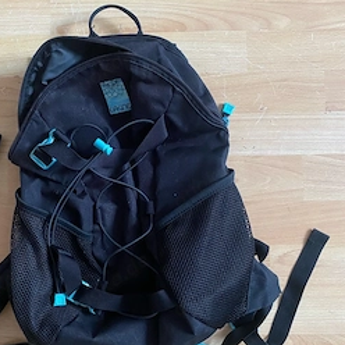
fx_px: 417
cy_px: 192
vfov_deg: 44.9
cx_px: 138
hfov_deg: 44.7
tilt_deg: -87.0
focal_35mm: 37
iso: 400
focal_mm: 4.25
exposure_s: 1/60
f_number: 1.8
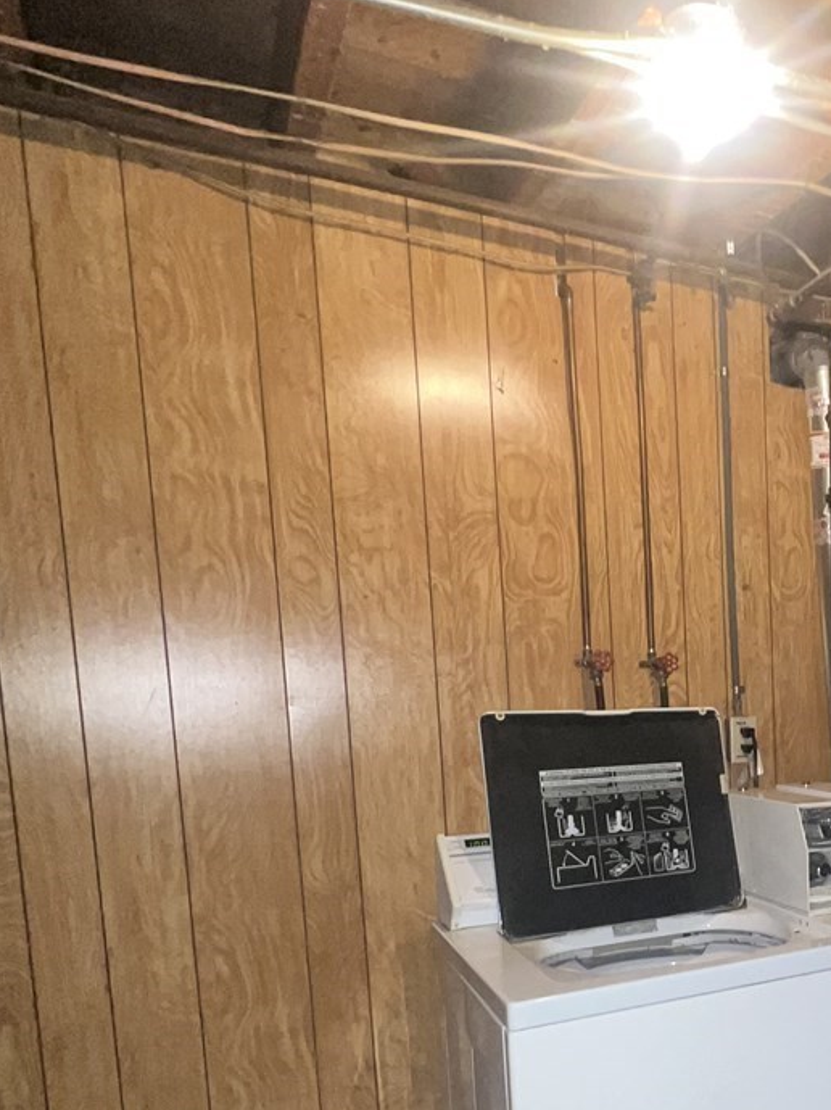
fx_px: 929
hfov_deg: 40.0
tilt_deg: -5.0
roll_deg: +1.3
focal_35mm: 29
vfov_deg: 59.3
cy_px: 791
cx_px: 895
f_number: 1.8
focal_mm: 1.57
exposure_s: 1/30
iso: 160
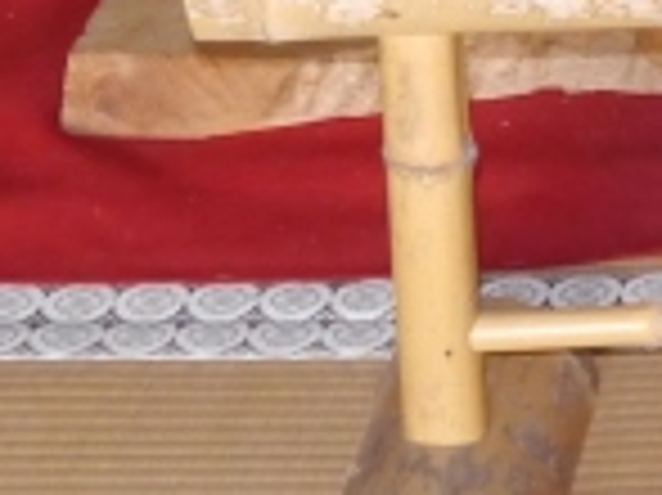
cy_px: -684
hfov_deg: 8.5
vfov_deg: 6.4
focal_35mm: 223
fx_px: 4261
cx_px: 1184
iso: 800
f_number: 3.8
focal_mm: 16
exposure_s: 1/60
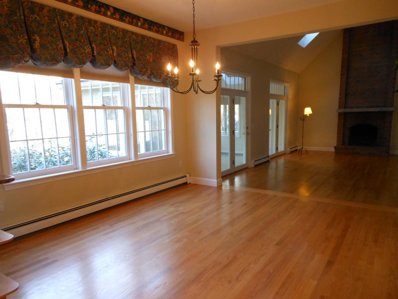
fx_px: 287
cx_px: 199
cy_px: 150
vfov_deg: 54.9
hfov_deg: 69.4
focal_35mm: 25
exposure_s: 1/30
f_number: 3.2
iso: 250
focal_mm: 4.5
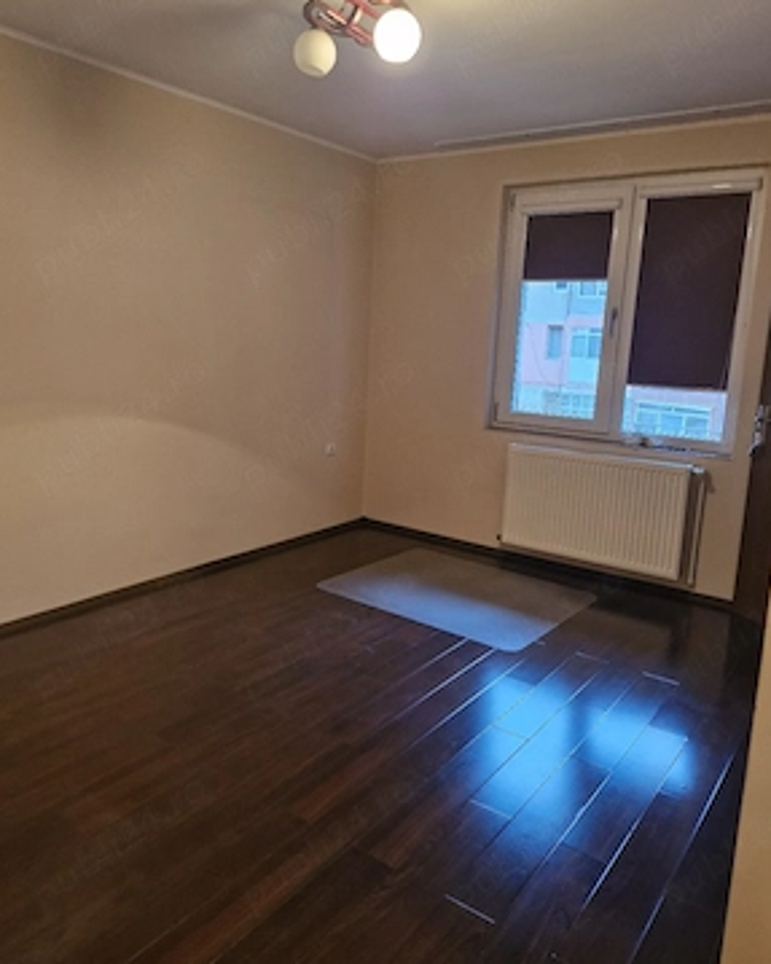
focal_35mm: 25
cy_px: 456
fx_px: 713
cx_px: 381
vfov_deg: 68.1
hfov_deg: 56.8
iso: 640
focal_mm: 5.54
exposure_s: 1/50
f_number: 1.8
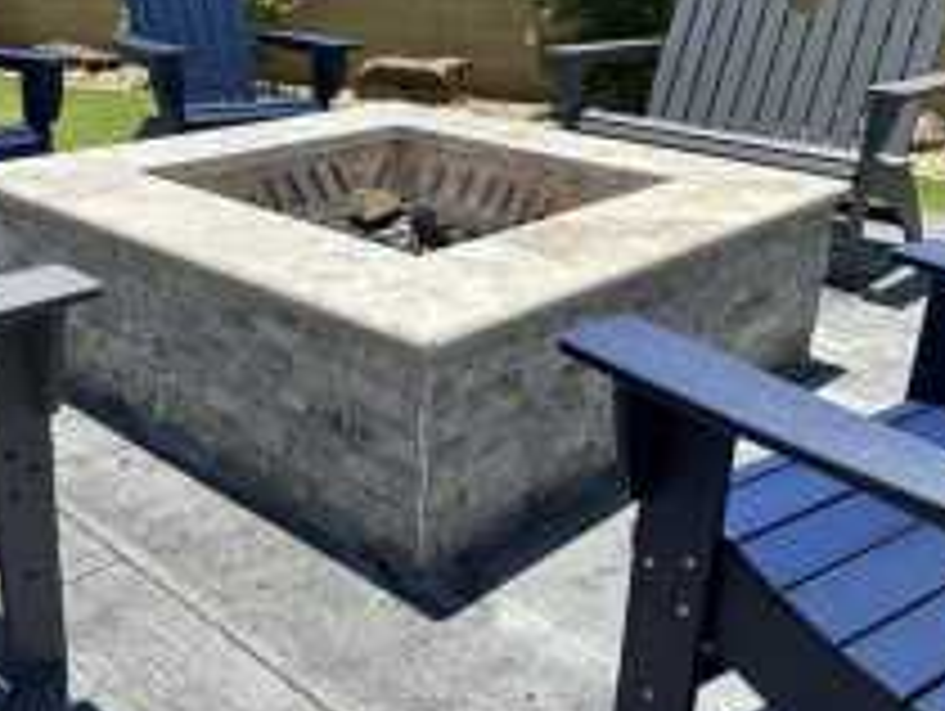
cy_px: 277
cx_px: 360
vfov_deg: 35.9
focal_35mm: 40
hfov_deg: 46.4
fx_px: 1093
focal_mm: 6.9
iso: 80
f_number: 1.8
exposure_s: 1/3597
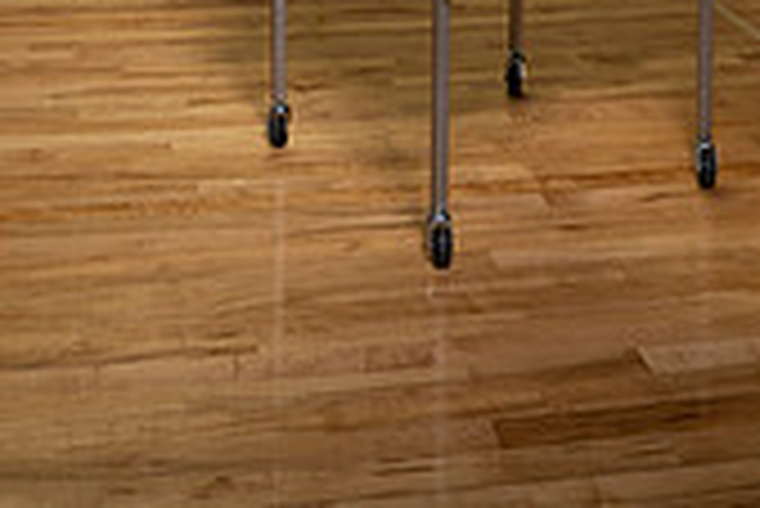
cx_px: 387
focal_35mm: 64
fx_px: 1352
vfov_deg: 16.5
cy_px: -495
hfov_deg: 31.4
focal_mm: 24
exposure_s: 1/250
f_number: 8
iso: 400
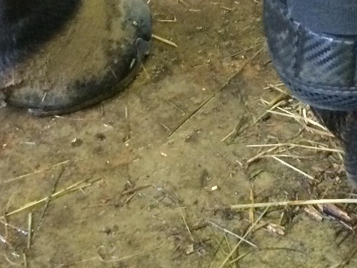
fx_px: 1073
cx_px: 138
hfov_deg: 18.9
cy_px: -138
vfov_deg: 13.4
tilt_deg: -32.3
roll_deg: +3.6
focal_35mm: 104
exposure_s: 1/17
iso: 400
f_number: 2.2
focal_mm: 4.15
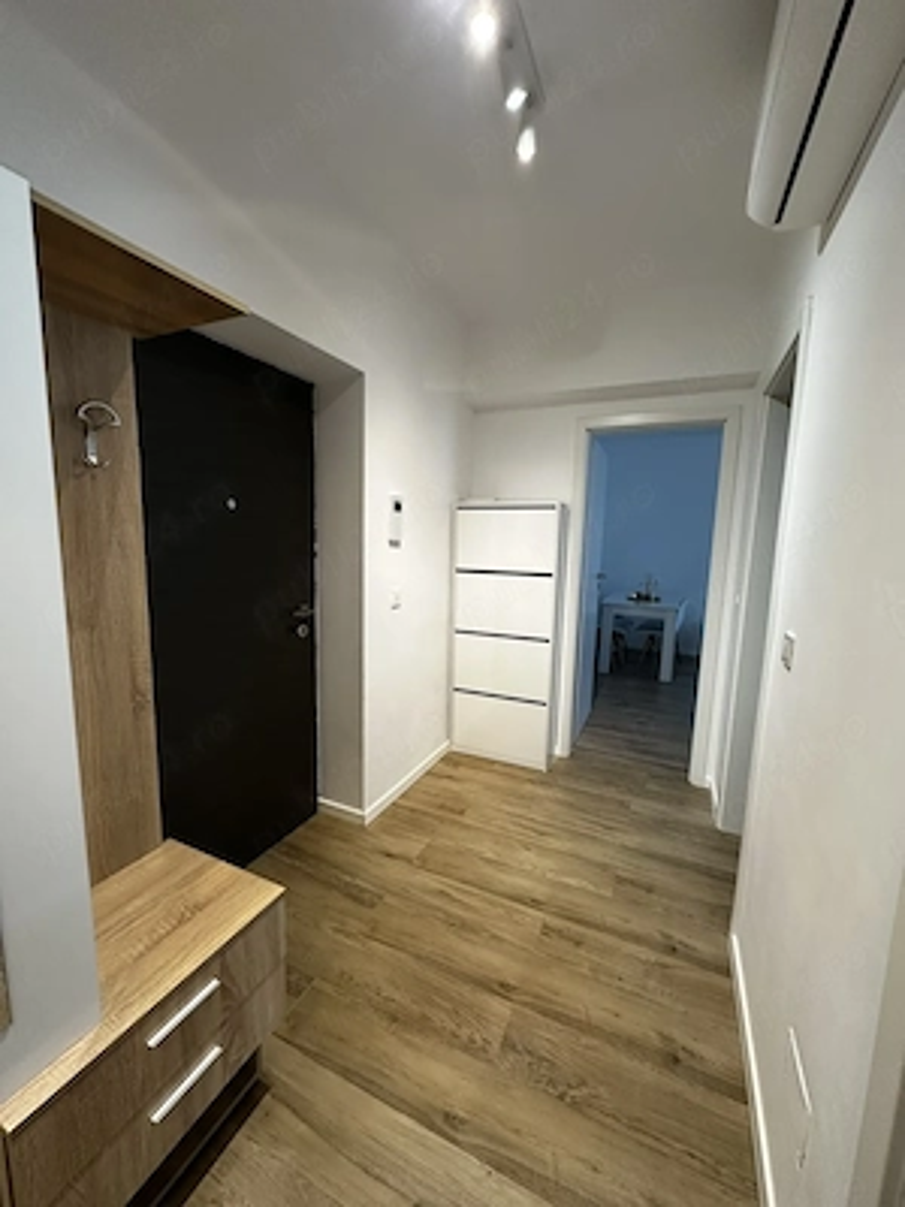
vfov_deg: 102.1
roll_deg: -2.3
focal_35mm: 14
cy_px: 604
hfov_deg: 85.7
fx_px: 488
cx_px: 452
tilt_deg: -7.9
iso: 160
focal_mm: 2.22
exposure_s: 1/50
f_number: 2.2
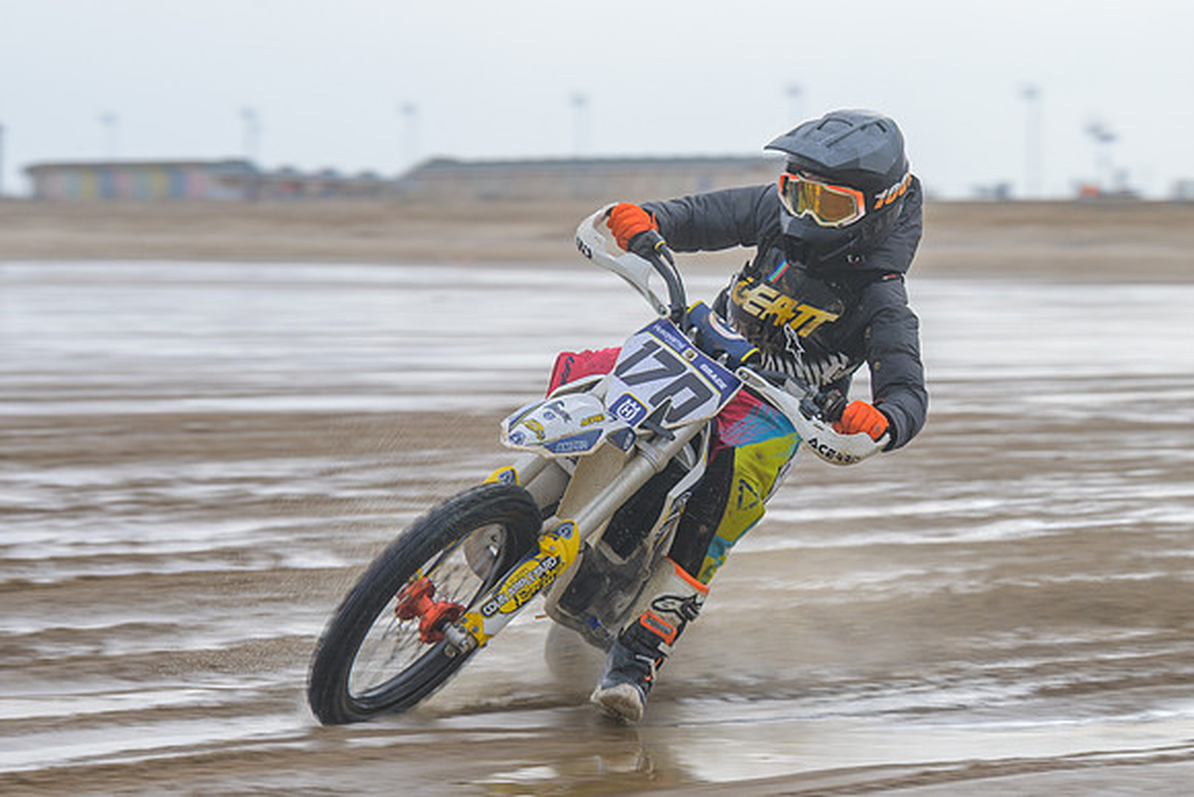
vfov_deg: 8.7
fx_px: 5208
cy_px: 413
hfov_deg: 13.1
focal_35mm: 157
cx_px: 476
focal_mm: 87
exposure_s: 1/250
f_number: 4
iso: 64
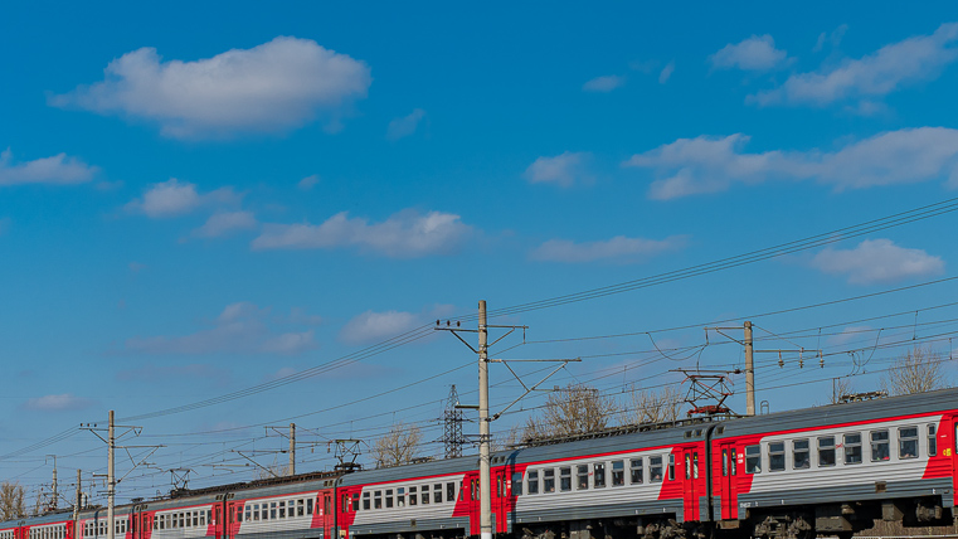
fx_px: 2235
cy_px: 346
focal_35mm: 88
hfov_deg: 24.1
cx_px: 633
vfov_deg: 13.7
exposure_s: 1/800
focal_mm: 50
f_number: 8
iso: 125
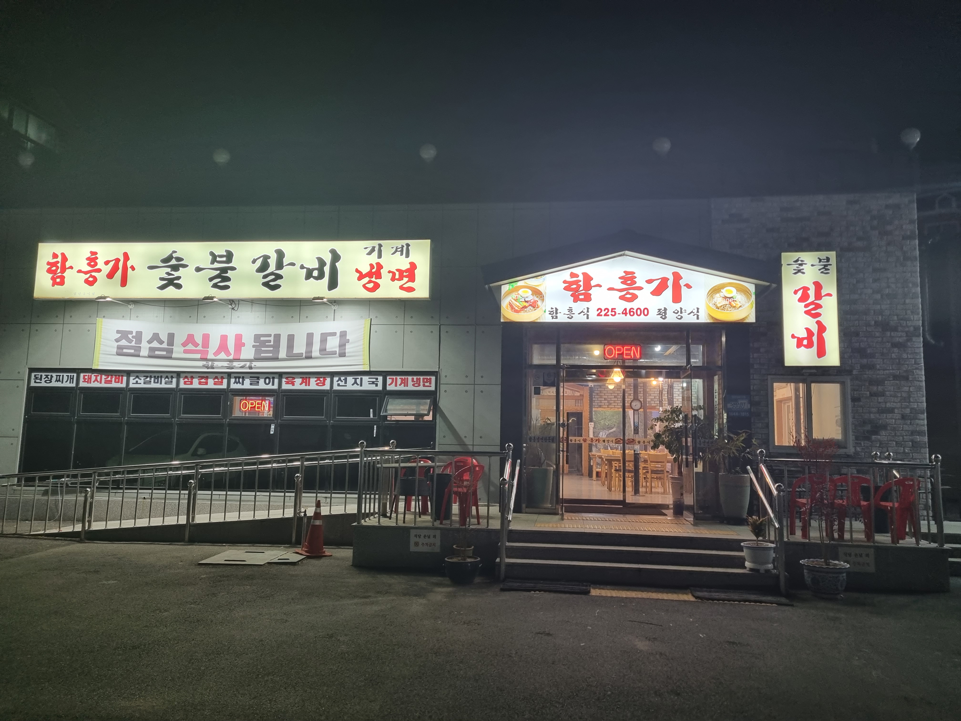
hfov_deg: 67.3
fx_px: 722
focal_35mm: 26
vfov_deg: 53.1
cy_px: 360
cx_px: 480
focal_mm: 5.4
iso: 160
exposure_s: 1/60
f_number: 1.8
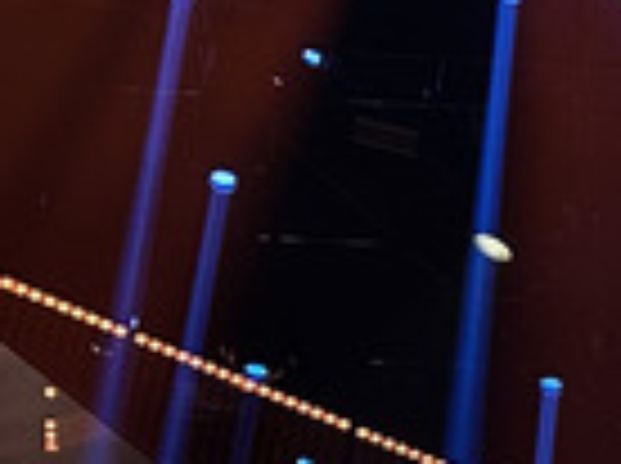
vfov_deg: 8.2
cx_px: 1480
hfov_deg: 10.0
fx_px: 3116
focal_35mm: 174
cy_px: 838
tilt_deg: -1.4
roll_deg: -0.5
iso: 200
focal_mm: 6.86
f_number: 1.78
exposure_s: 1/118
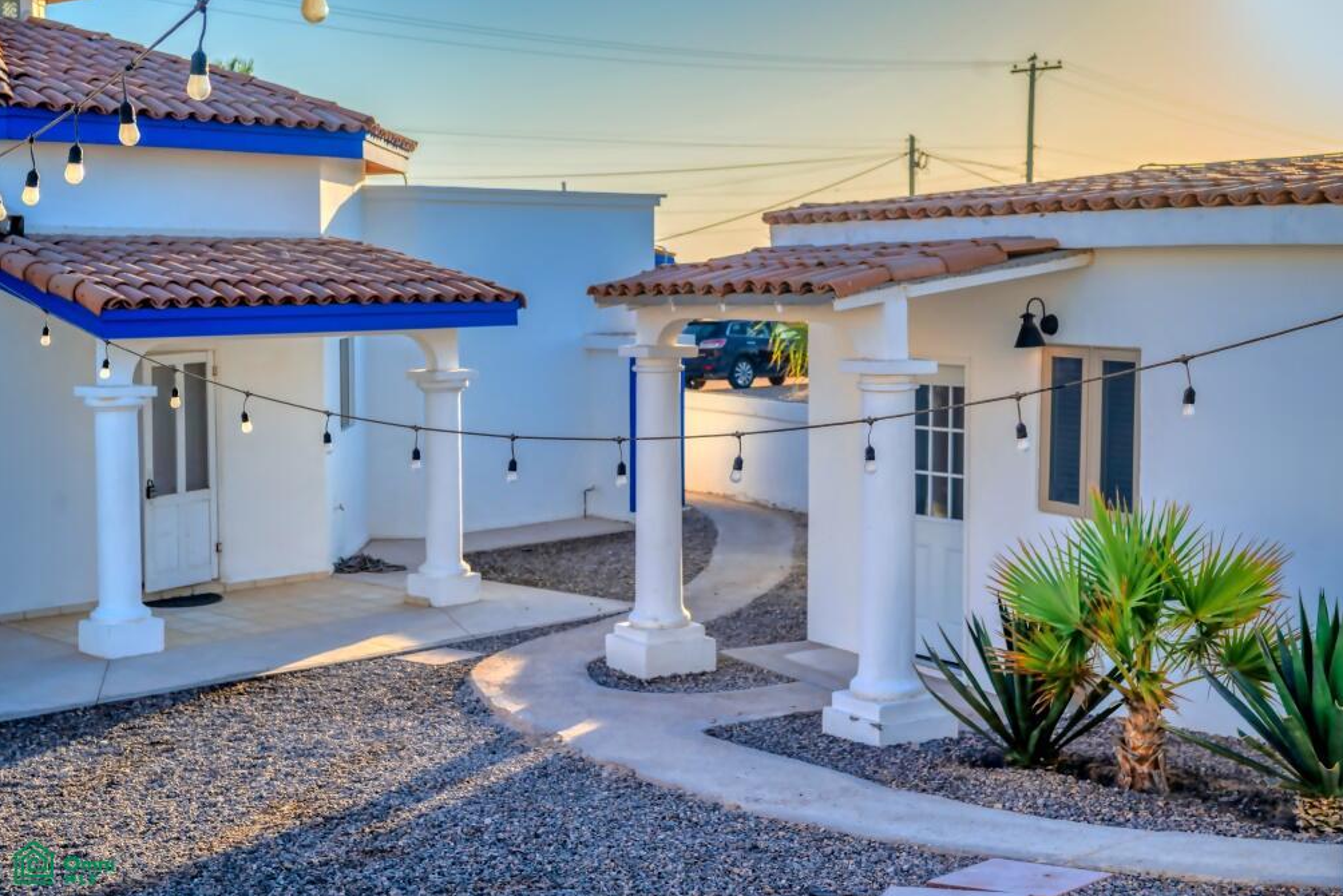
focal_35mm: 52
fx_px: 1940
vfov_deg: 26.0
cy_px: 443
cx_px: 682
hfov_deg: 38.2
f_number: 5.6
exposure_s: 1/500
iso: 100
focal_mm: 51
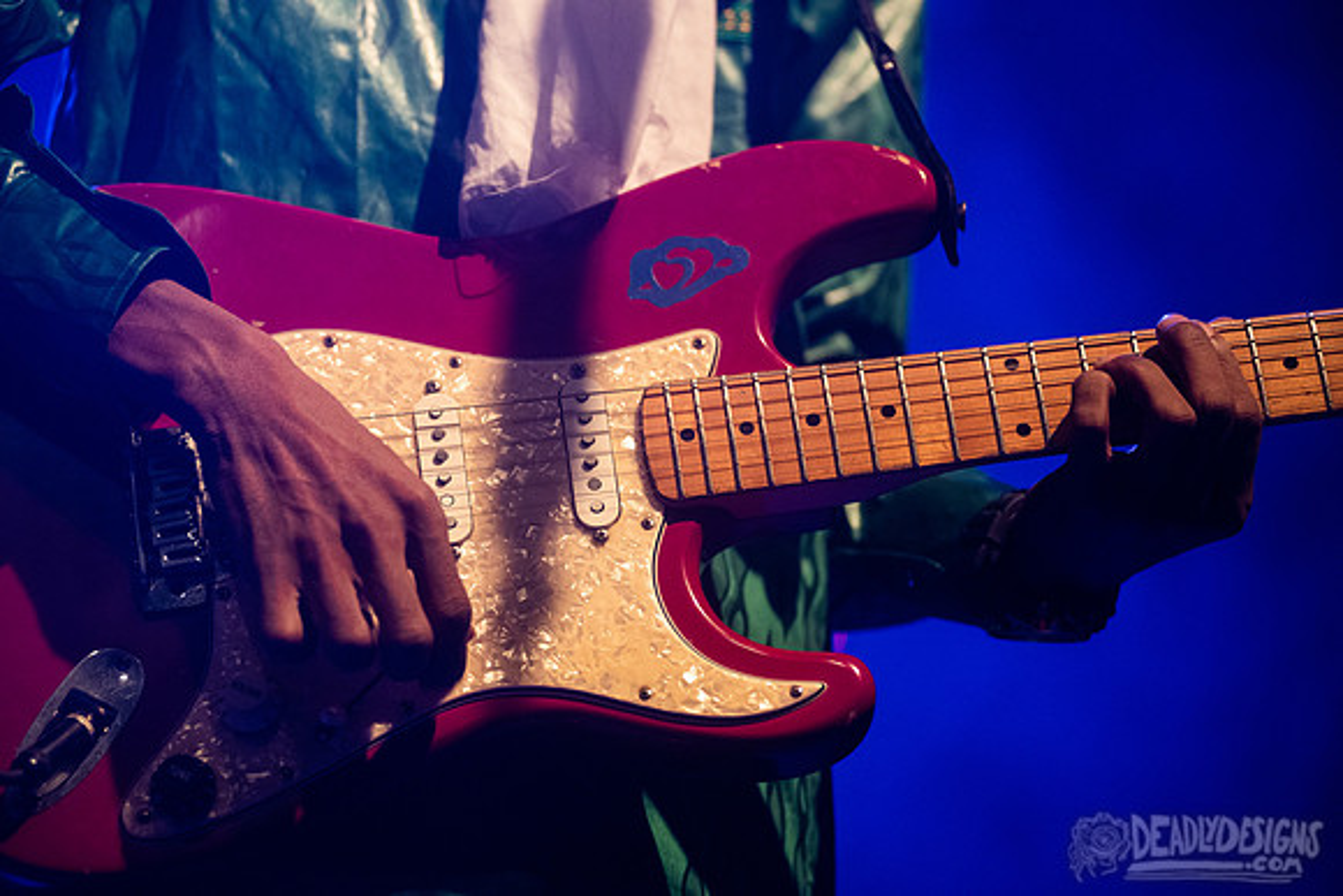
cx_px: 672
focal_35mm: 110
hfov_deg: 18.6
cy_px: 448
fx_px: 4104
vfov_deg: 12.5
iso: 2500
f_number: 3.2
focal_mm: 110
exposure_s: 1/200
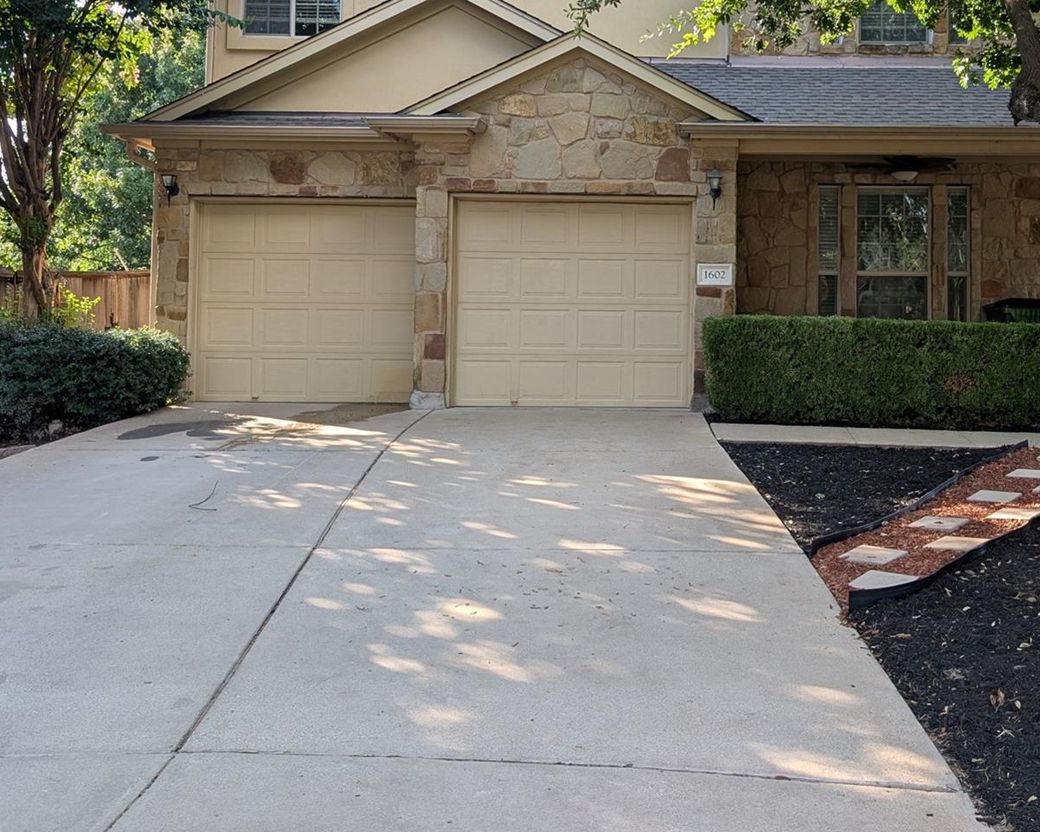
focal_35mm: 40
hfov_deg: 44.8
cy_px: 284
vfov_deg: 37.0
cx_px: 725
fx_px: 1231
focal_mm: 6.9
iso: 23
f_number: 1.68
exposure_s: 1/197
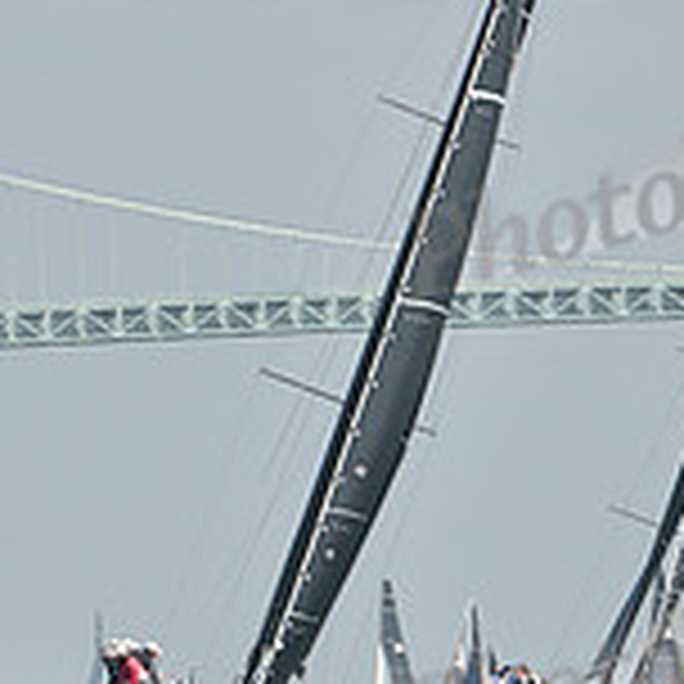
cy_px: 479
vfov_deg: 2.7
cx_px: 176
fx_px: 14464
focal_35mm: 647
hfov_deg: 2.7
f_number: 4.5
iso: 250
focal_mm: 200
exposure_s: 1/640
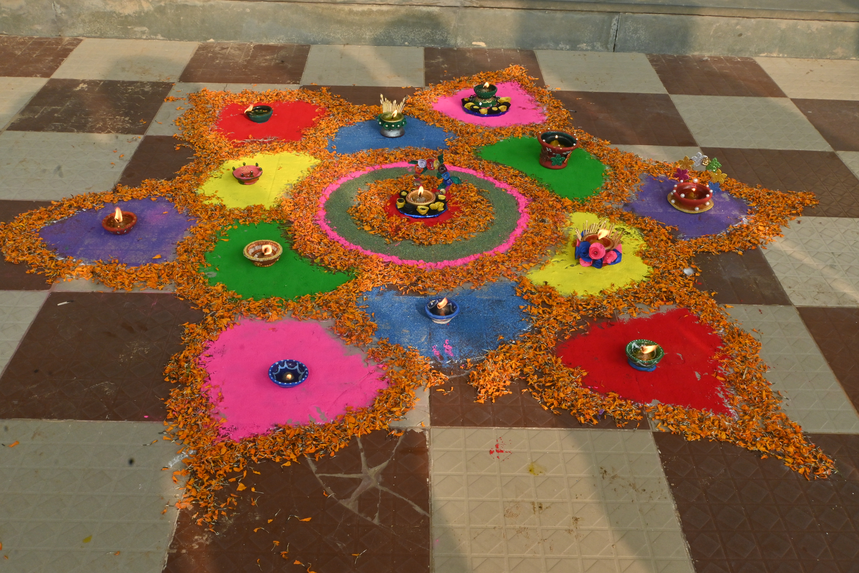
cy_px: 286
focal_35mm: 37
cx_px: 430
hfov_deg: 52.2
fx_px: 877
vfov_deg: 36.2
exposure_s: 1/125
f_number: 18
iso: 800
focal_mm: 24.5
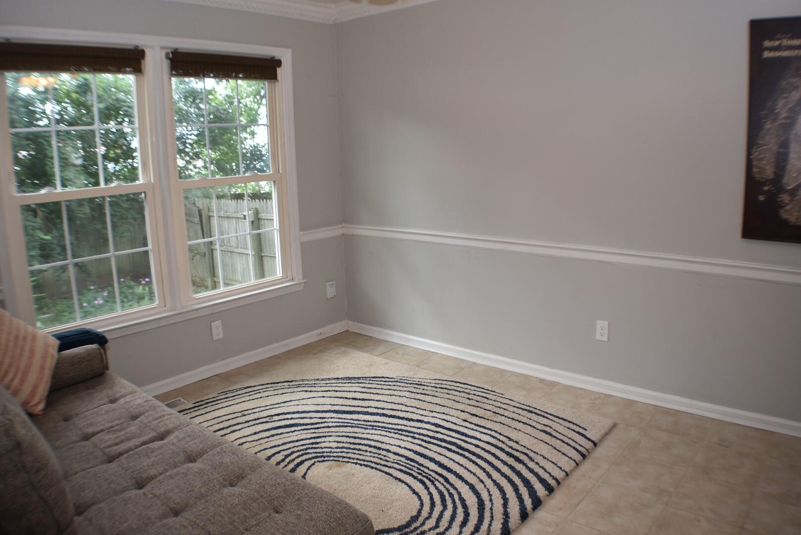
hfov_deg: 55.1
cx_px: 400
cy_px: 268
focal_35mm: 34
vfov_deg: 38.4
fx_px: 768
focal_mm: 23
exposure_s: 1/60
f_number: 4
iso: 220
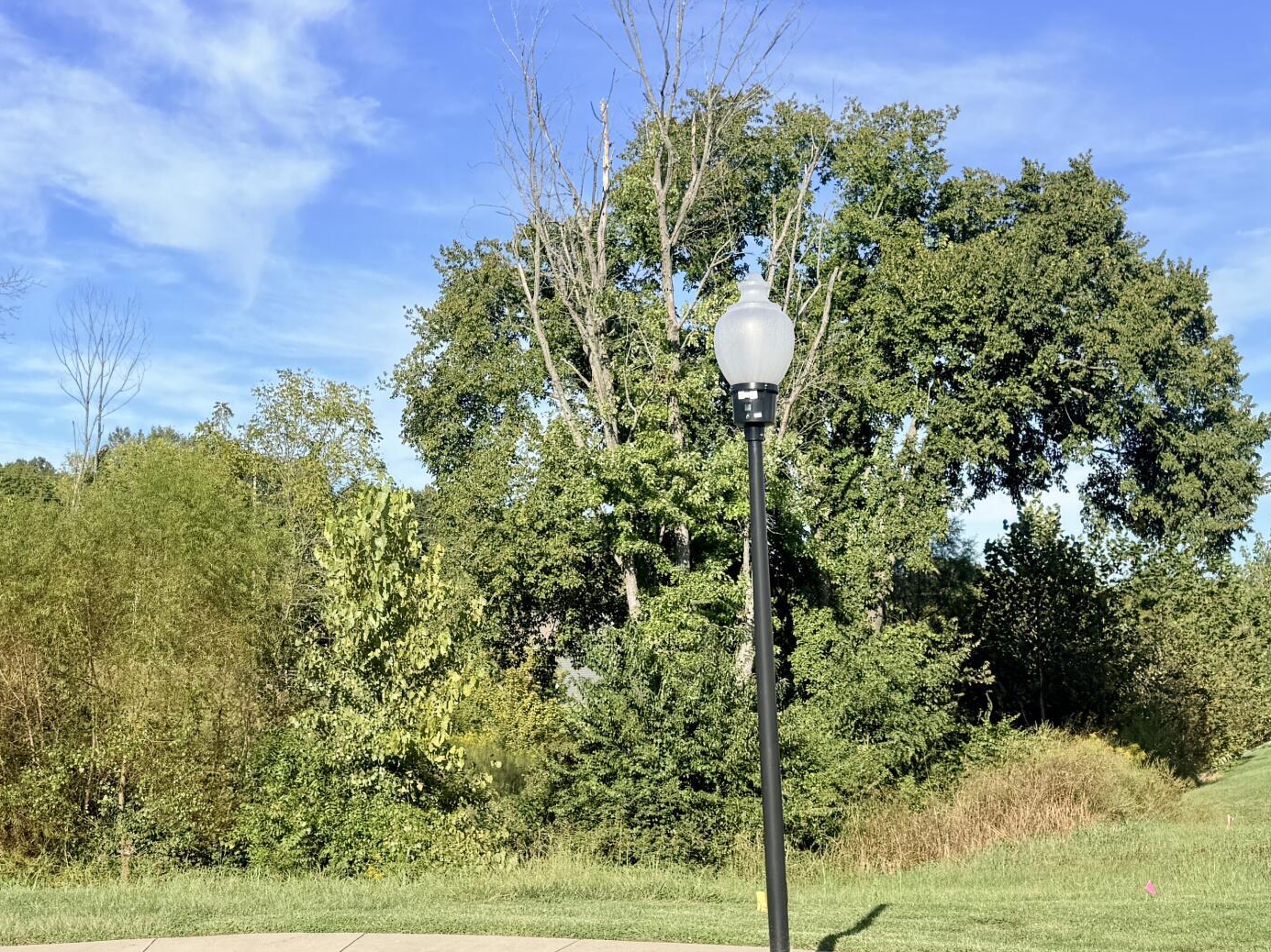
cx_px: 383
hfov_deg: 36.3
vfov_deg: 28.0
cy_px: 415
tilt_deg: +6.7
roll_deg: +0.0
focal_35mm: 52
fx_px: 1909
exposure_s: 1/2611
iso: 80
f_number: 1.78
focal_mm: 6.76
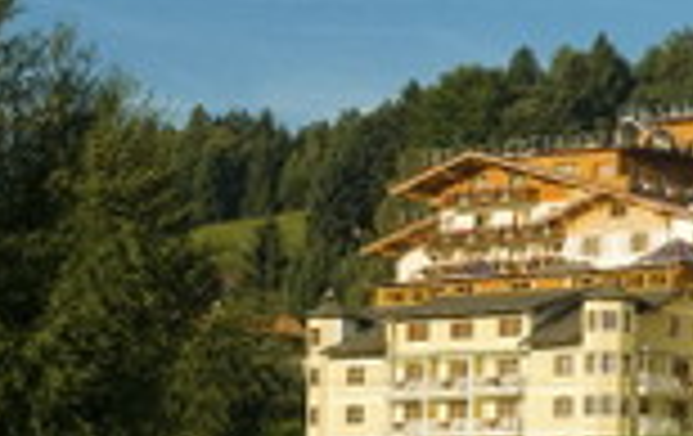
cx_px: 956
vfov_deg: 6.9
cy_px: 231
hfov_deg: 10.7
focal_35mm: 191
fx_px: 3615
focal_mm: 58
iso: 100
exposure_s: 1/125
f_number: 9.5
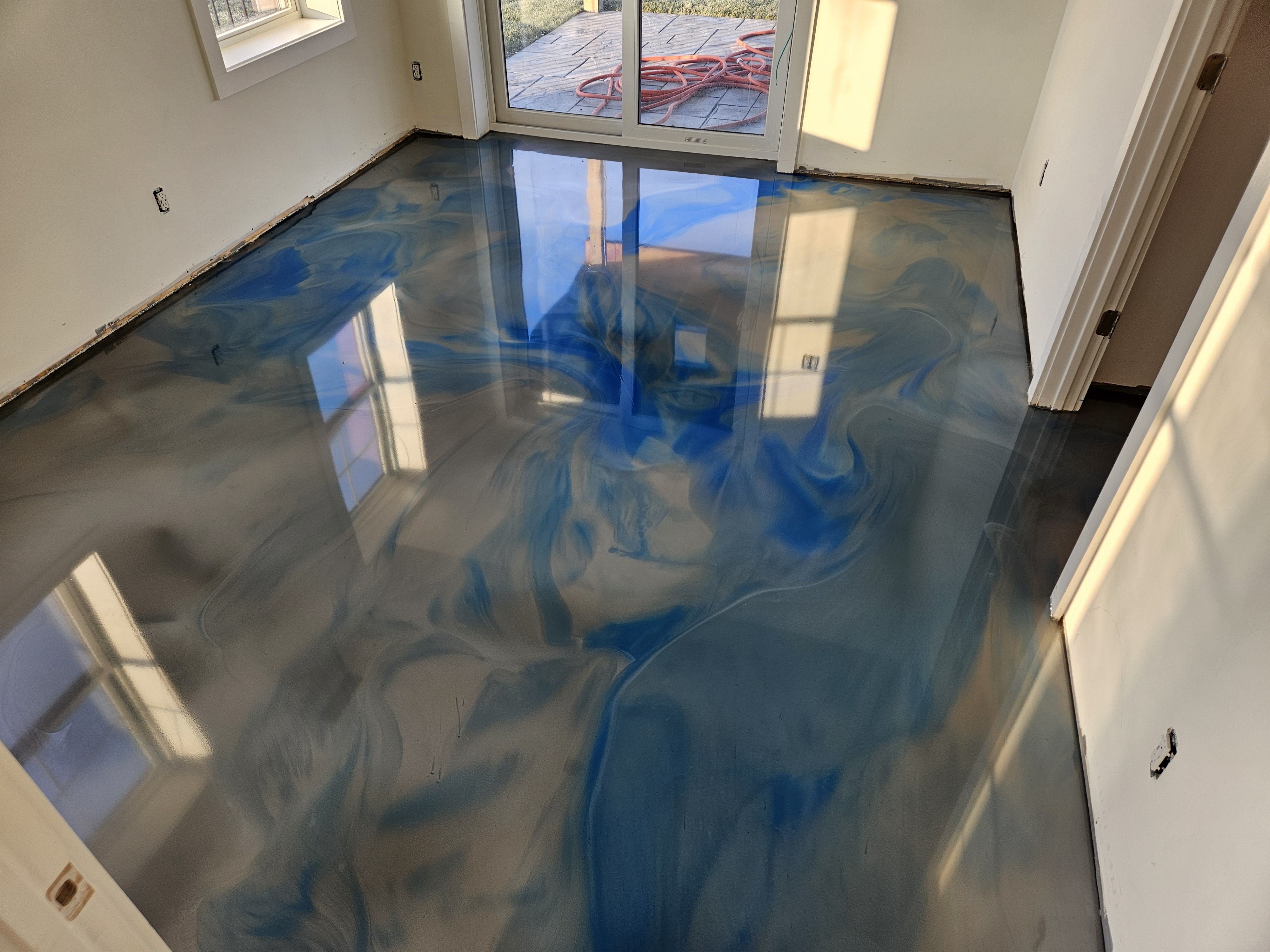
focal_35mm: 23
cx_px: 635
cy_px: 476
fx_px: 844
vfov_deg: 58.9
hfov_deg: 73.9
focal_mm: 5.4
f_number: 1.8
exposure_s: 1/120
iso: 40
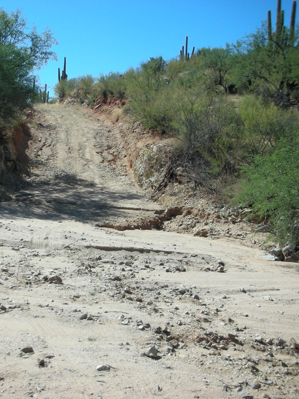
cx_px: 82
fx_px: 541
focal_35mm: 47
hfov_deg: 30.5
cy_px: 199
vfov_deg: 40.4
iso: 50
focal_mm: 5.8
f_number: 8.5
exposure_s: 1/96.6
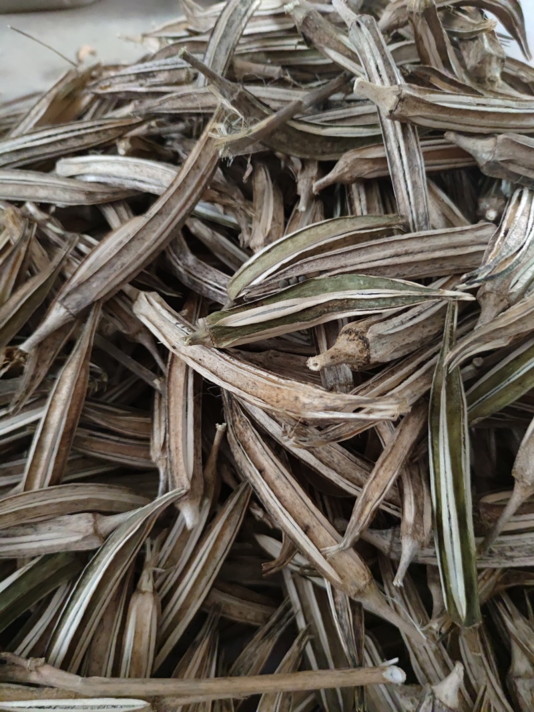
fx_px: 494
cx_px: 267
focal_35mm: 24
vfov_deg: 71.6
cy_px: 356
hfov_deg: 56.8
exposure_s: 1/47
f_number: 1.69
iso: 1800
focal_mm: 6.72
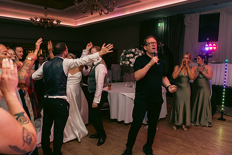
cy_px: 81
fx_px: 181
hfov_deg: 65.2
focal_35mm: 28
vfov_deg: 46.4
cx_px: 102
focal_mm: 24
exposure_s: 1/160
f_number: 3.5
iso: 2500
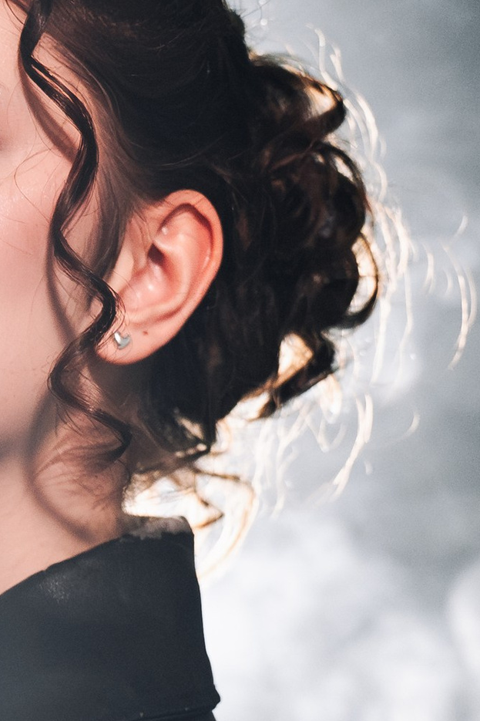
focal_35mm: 115
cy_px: 682
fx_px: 2301
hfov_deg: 11.5
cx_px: -183
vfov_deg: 17.5
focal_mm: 28
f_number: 3.2
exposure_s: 1/160
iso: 2500
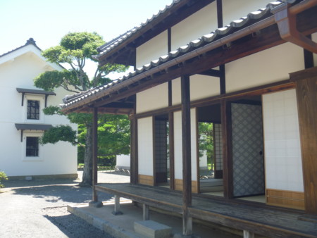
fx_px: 321
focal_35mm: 35
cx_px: 158
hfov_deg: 52.6
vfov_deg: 40.7
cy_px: 119
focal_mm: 6.3
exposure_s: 1/160
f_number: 3.5
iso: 80
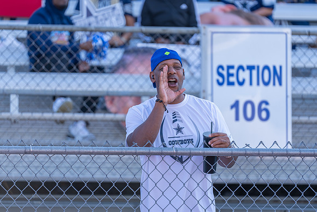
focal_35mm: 209
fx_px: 1841
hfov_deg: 9.8
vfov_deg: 6.6
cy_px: 106
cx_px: 158
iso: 100
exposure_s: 1/320
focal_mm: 200
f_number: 3.2
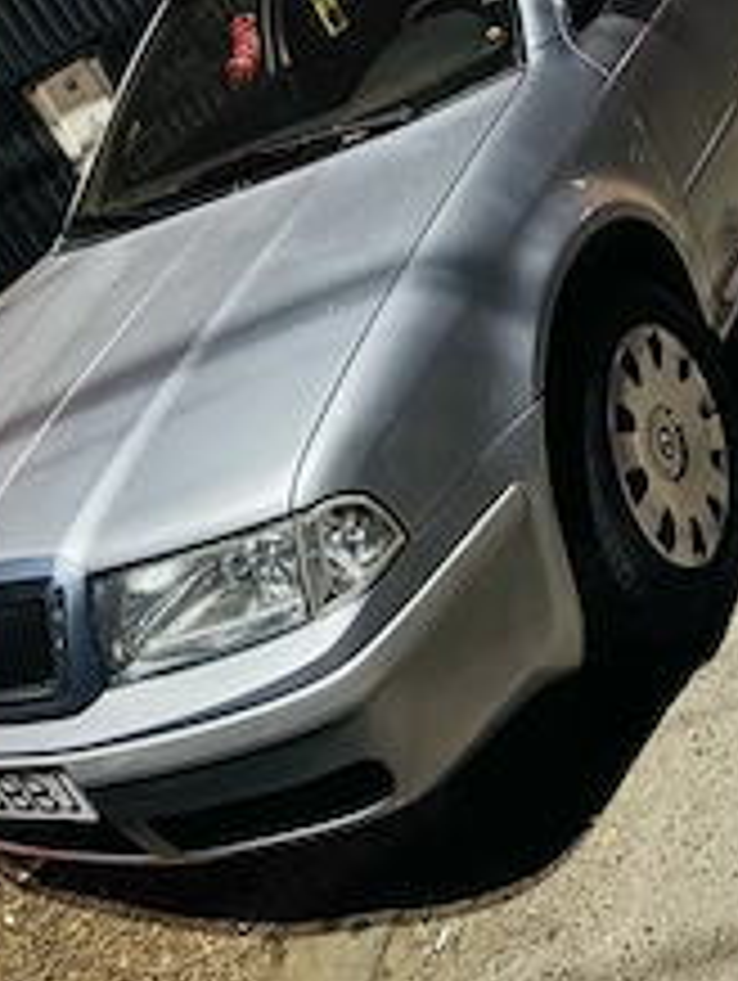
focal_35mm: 44
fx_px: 1248
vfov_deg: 41.5
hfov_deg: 32.9
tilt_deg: -17.6
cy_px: 234
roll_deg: +29.2
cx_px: 392
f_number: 1.78
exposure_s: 1/30
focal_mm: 6.76
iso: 1250
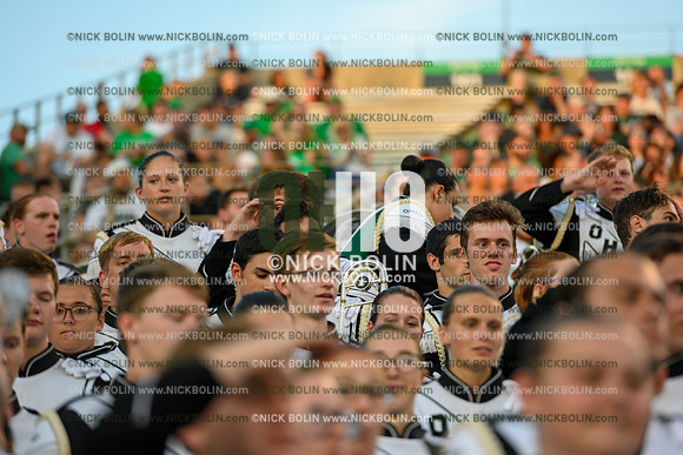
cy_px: 228
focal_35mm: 200
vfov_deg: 6.9
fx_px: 3795
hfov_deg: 10.3
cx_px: 342
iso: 160
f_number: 4
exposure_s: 1/125
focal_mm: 200
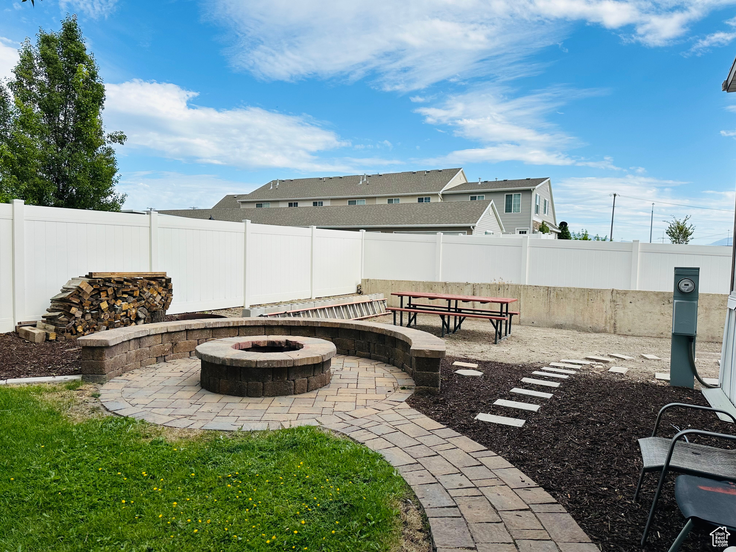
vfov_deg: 56.8
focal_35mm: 24
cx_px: 368
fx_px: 510
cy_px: 276
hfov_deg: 71.6
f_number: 1.78
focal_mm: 6.86
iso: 80
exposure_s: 1/3597
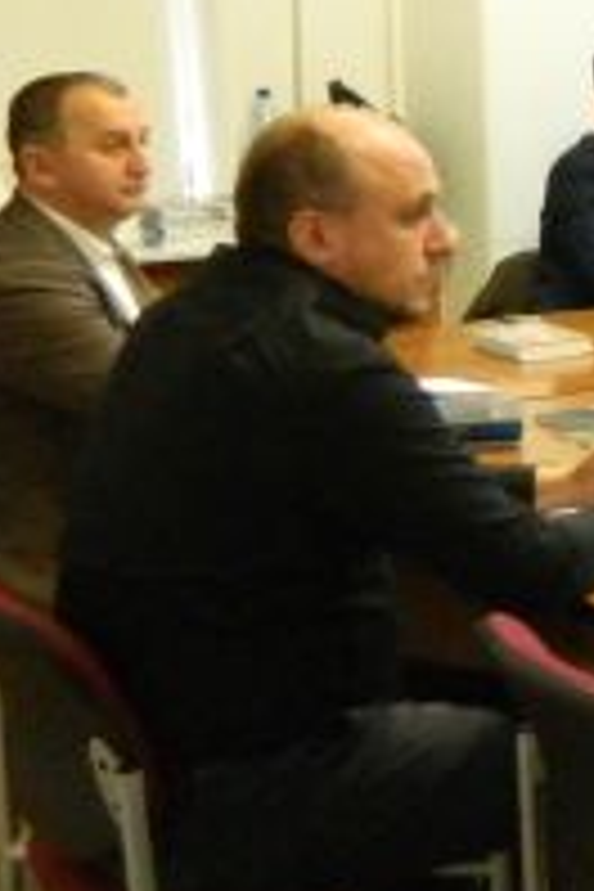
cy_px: 266
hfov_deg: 13.1
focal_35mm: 84
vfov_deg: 24.0
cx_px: 1332
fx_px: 2079
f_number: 3.1
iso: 800
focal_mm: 4.5
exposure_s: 1/25
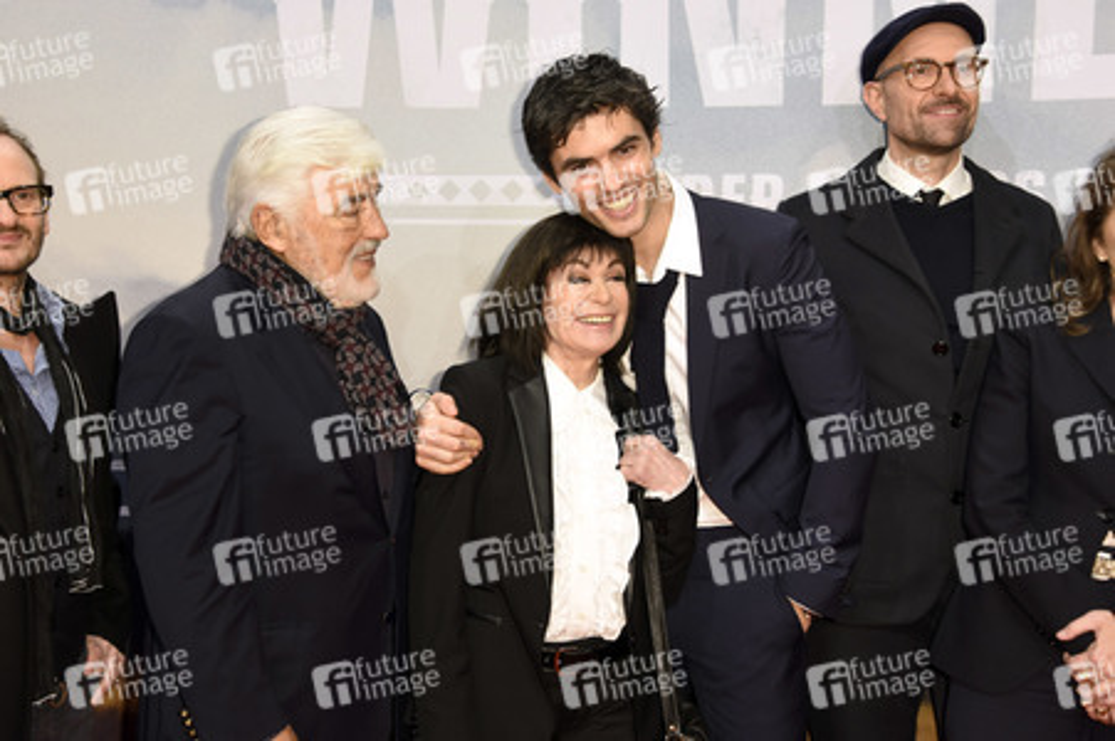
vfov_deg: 21.9
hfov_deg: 32.4
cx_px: 558
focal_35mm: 62
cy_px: 370
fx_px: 1919
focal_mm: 62
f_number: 5.6
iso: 800
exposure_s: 1/160
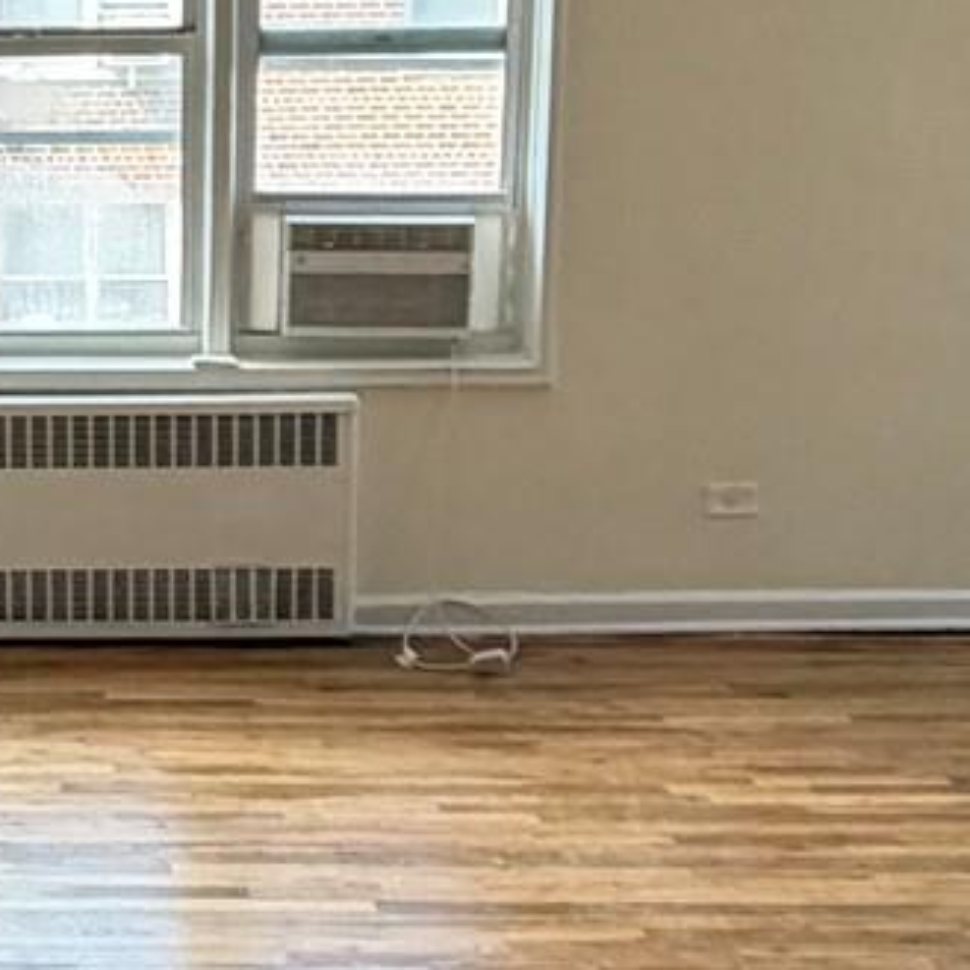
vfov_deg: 22.5
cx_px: -44
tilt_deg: -9.9
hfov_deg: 21.5
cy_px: 416
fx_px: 2441
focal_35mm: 77
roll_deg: -0.4
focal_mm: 2.22
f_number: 2.2
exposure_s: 1/121
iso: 160
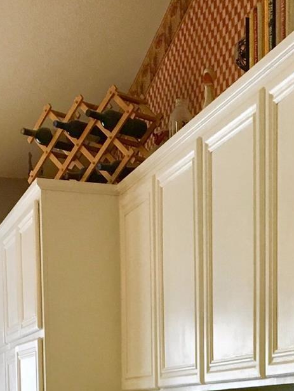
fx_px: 1064
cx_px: 250
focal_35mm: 94
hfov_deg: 15.6
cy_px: 530
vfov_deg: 19.1
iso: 40
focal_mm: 4.15
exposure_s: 1/30
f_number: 2.2
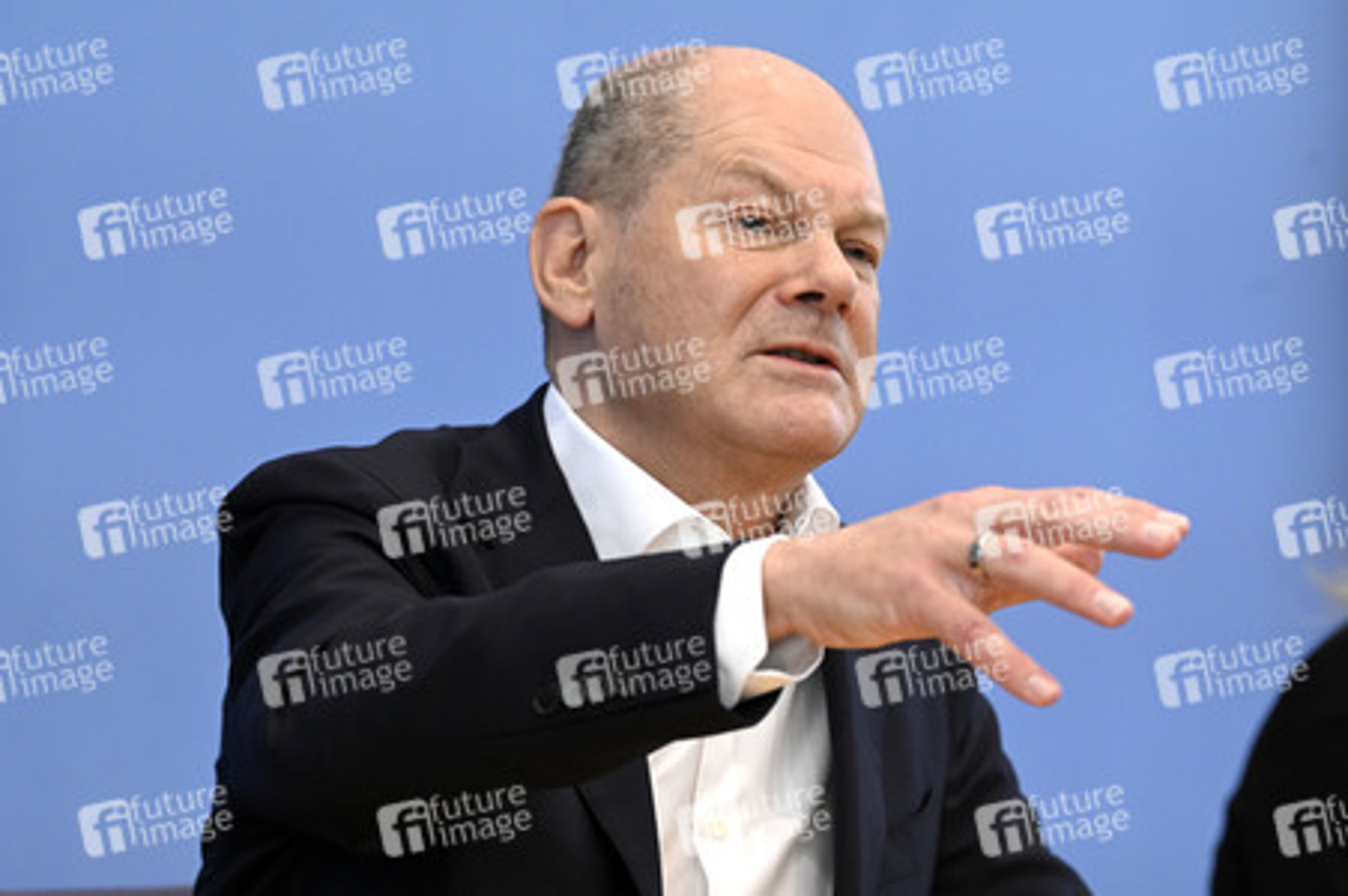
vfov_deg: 7.4
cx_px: 674
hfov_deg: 11.1
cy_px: 448
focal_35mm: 185
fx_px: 6922
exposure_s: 1/1000
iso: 4000
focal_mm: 185
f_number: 5.6
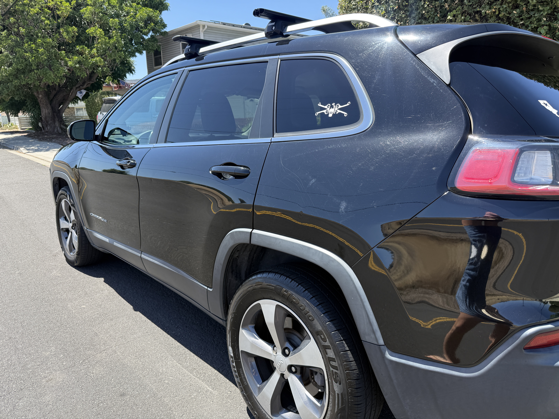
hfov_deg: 71.6
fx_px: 388
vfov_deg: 56.8
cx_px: 280
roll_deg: +2.1
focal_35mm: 24
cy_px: 210
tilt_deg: -12.6
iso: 80
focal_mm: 6.76
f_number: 1.78
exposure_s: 1/1046
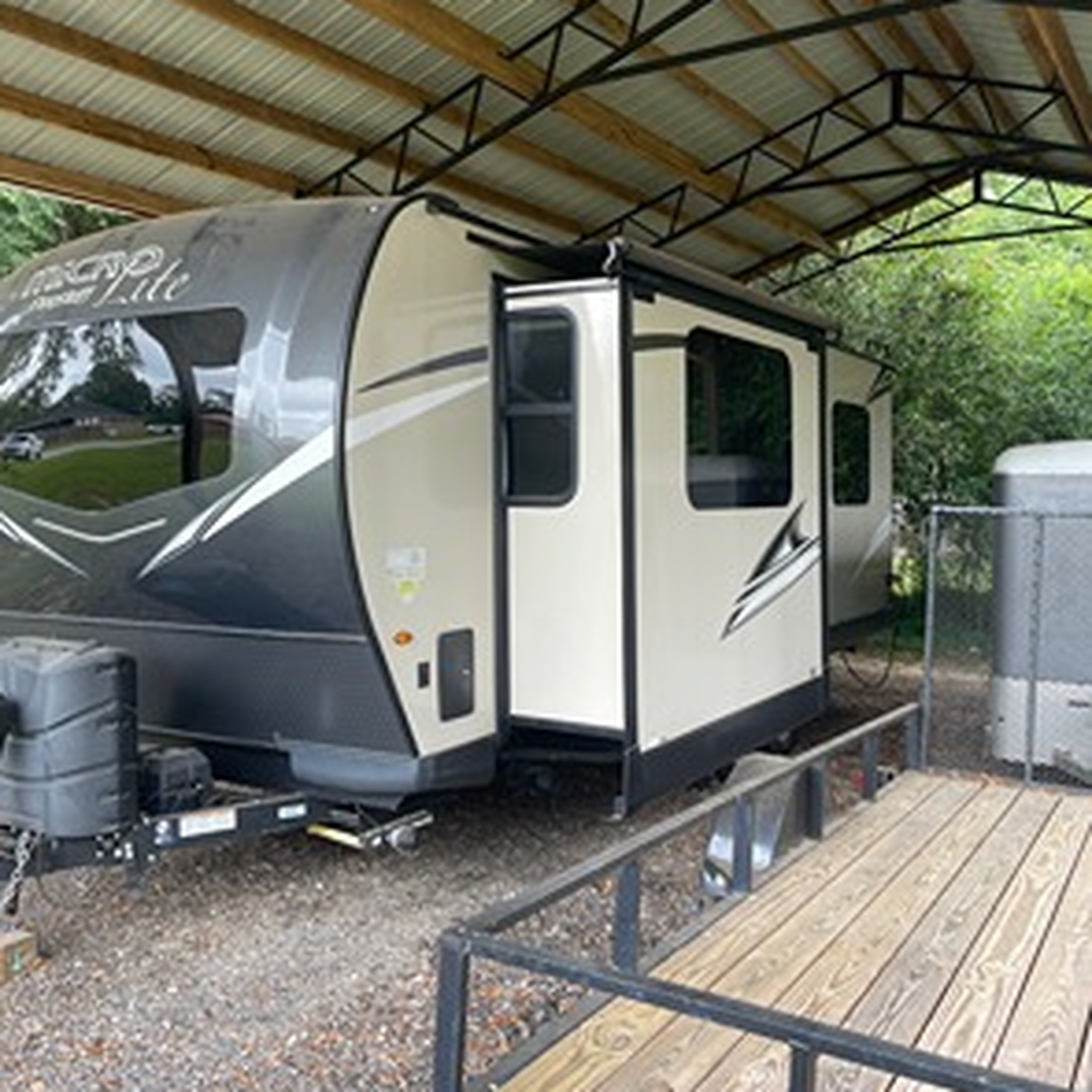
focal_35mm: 30
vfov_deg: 54.0
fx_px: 1071
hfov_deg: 54.0
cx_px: 540
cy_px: 529
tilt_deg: -2.2
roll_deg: +1.1
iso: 32
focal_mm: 5.1
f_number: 1.6
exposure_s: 1/126
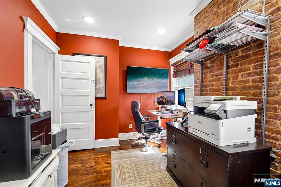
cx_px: 140
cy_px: 94
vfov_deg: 81.2
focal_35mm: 14
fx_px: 109
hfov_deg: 104.3
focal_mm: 14
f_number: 8
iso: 400
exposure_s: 1/10
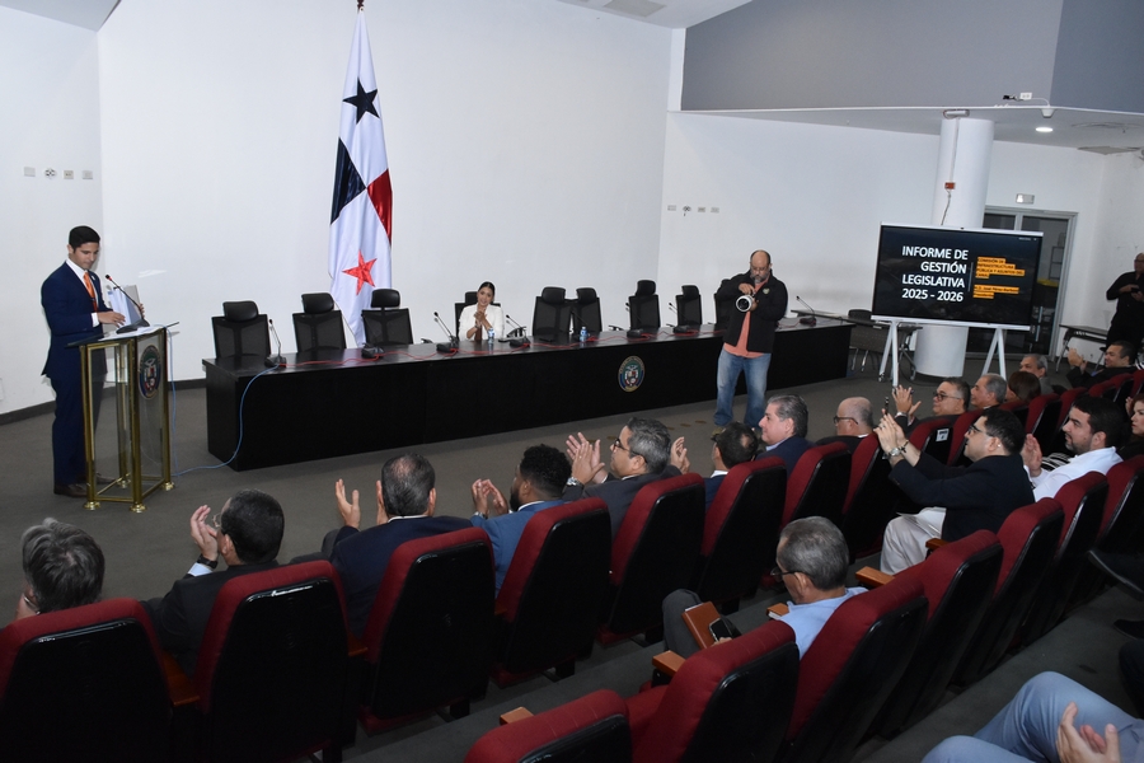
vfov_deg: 47.9
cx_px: 572
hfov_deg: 67.4
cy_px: 382
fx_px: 858
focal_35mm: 27
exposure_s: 1/125
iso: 2000
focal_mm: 18
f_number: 7.1
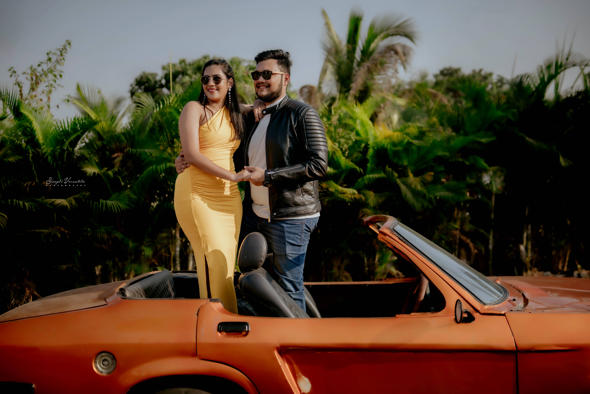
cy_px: 197
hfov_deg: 39.6
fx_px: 820
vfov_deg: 27.0
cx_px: 295
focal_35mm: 50
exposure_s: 1/800
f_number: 2.8
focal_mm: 50
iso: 125
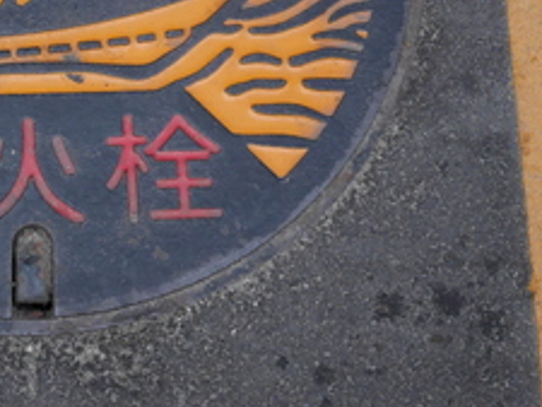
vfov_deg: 11.4
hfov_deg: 15.1
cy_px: -54
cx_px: 7
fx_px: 2005
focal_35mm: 128
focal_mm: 24
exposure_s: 1/60
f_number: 5
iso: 1250
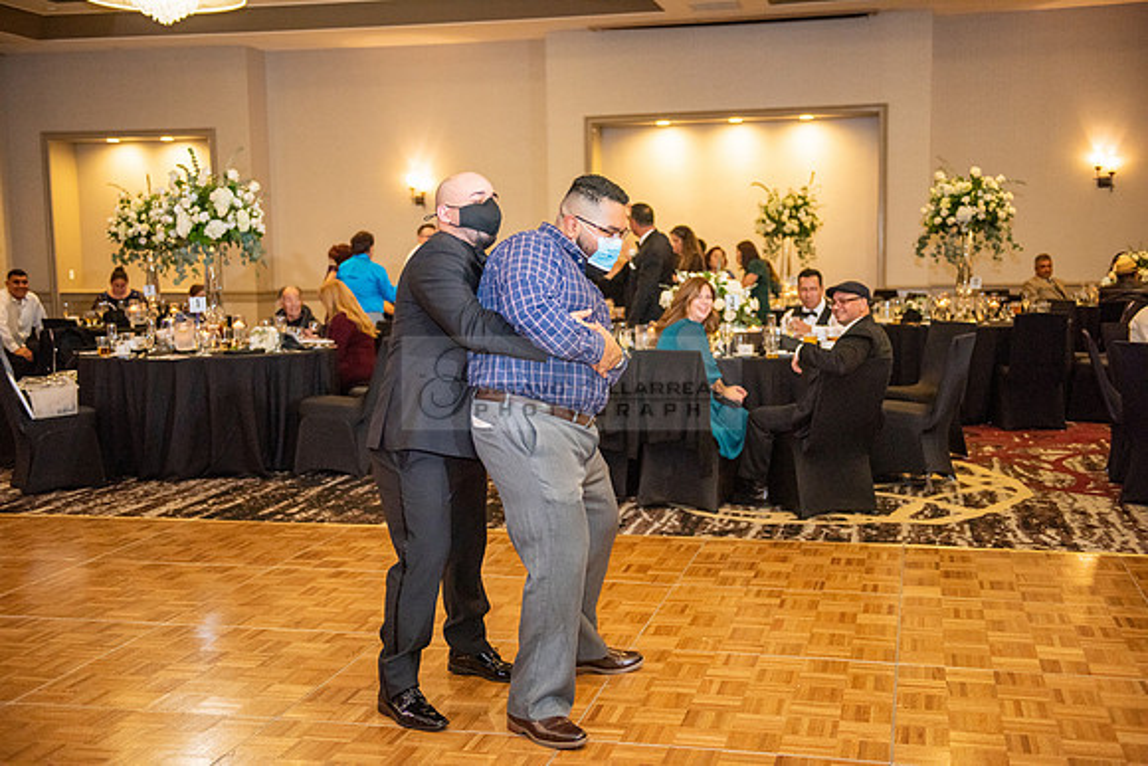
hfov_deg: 44.5
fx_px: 1403
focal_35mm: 44
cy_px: 383
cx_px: 574
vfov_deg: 30.5
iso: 1600
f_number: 2.8
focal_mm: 44
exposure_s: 1/250
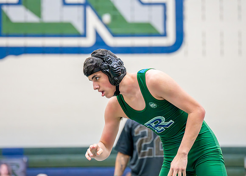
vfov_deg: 10.4
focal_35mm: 138
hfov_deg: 14.5
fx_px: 964
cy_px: 82
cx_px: 124
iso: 6400
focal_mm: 114
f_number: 2.8
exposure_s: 1/1000
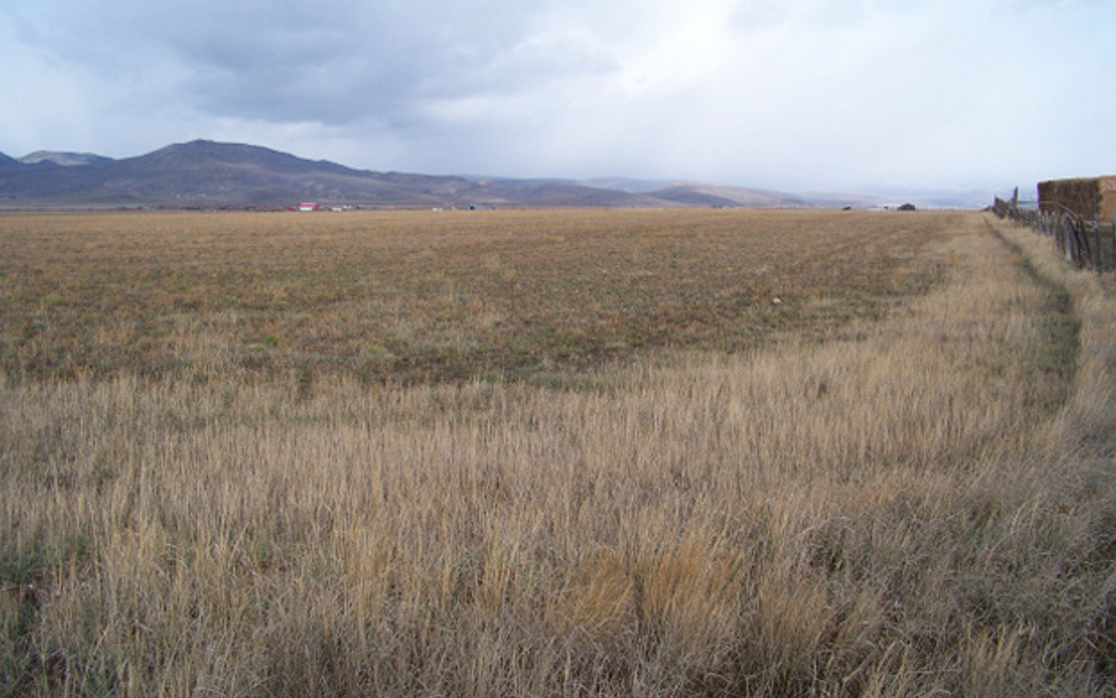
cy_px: 327
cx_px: 560
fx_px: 1095
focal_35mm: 36
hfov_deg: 54.0
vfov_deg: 35.3
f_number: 2.8
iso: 64
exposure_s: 1/500
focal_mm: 5.85
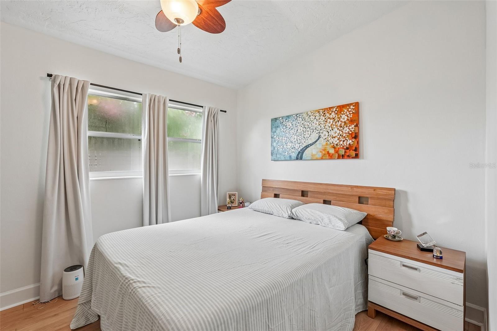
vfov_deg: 73.7
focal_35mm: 16
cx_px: 248
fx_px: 221
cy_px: 166
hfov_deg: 96.7
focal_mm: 16
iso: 400
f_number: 8
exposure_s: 1/15
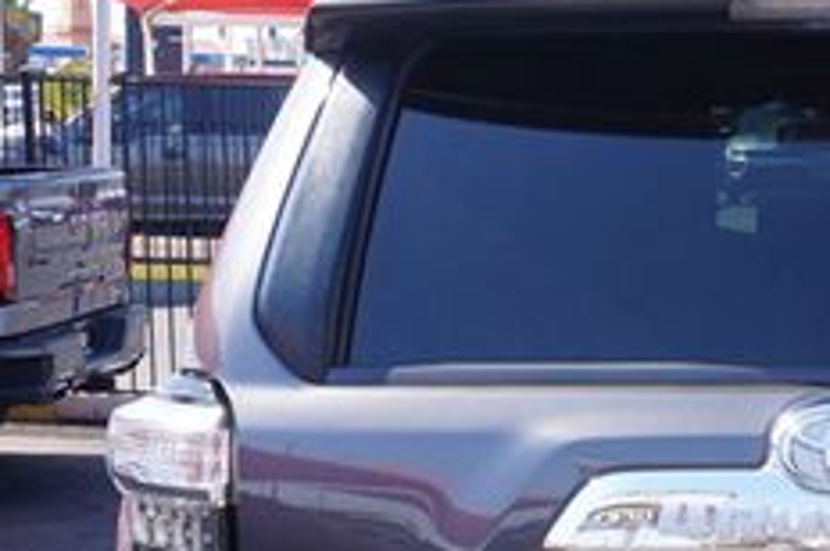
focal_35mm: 91
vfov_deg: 14.7
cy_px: 594
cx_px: 773
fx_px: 2095
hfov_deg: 21.8
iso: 100
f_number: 9
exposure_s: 1/80
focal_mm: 22
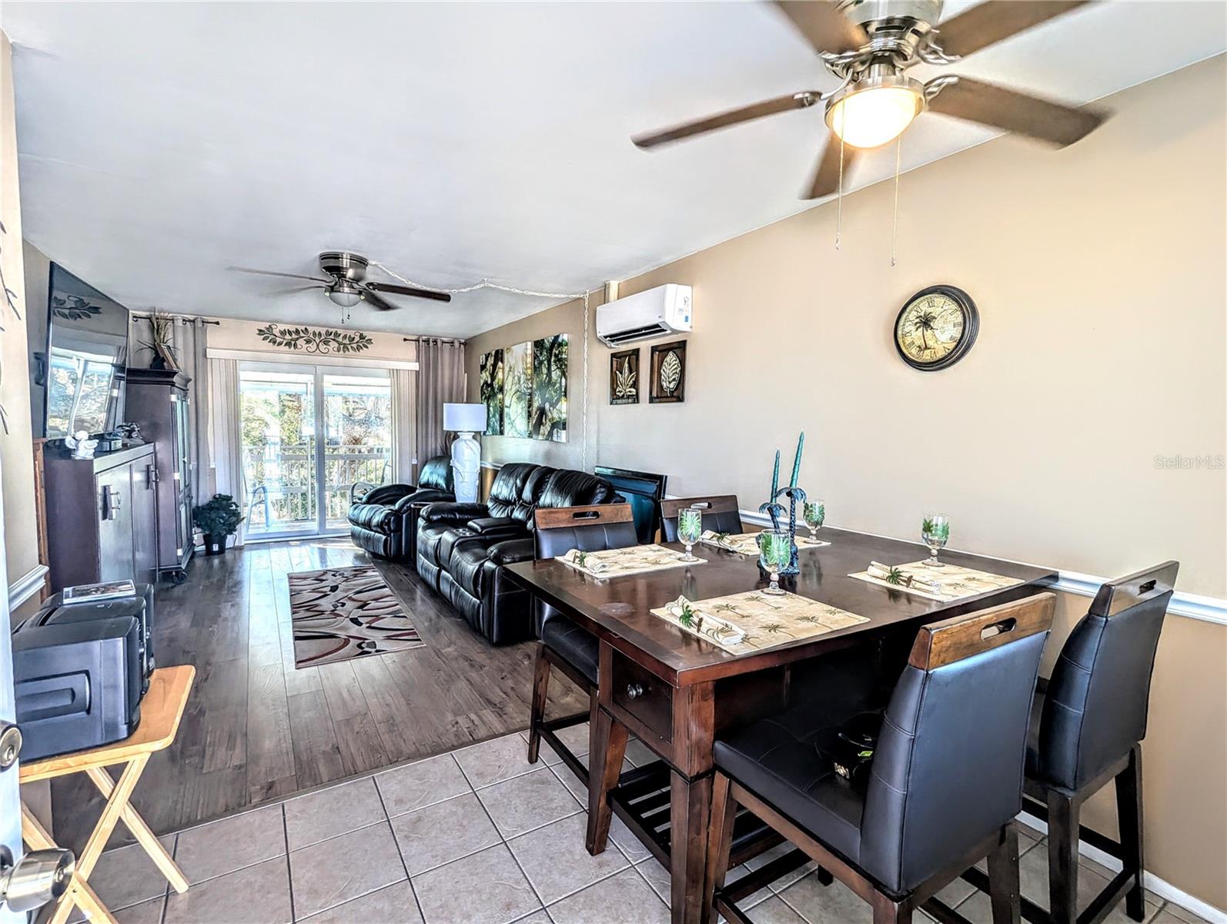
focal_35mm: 16
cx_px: 614
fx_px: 568
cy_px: 462
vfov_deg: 78.2
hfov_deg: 94.4
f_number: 2.2
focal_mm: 2.35
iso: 74
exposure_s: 1/60
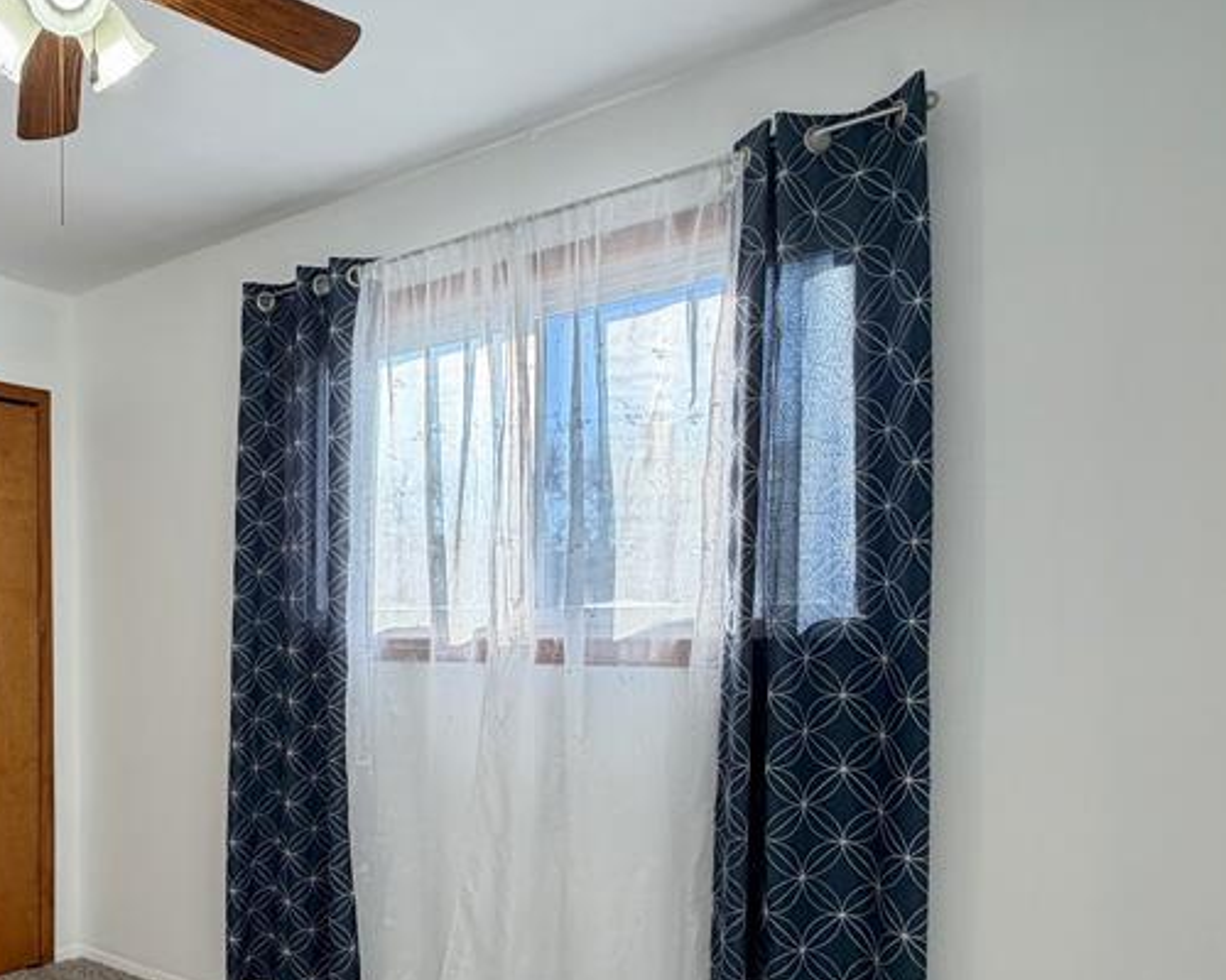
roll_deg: -0.5
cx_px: 162
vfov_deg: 50.6
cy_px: 655
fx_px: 1016
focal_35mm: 28
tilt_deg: -0.7
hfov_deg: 55.4
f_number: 2.2
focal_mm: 2.22
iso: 80
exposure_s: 1/120
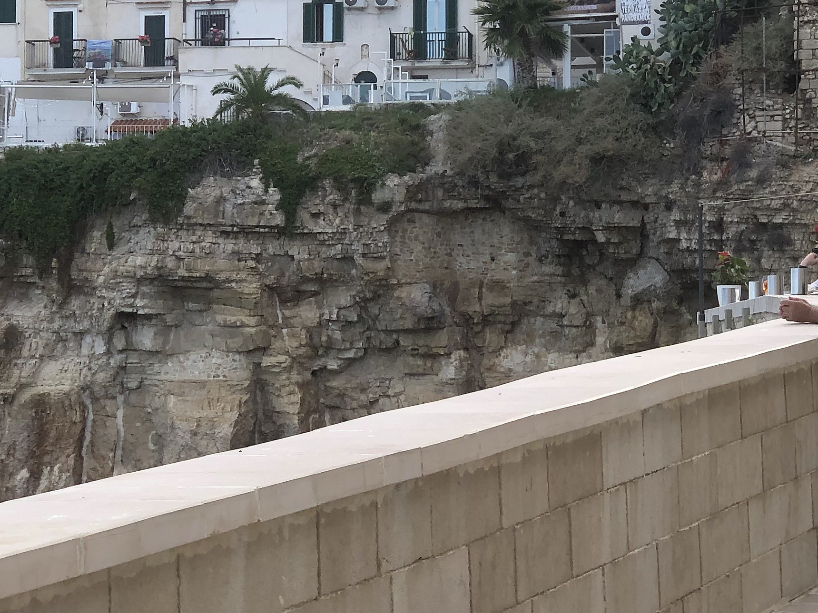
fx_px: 2859
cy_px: 177
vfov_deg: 12.2
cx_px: 472
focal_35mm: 121
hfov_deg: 16.3
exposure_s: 1/476
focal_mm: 6
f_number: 2.4
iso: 16
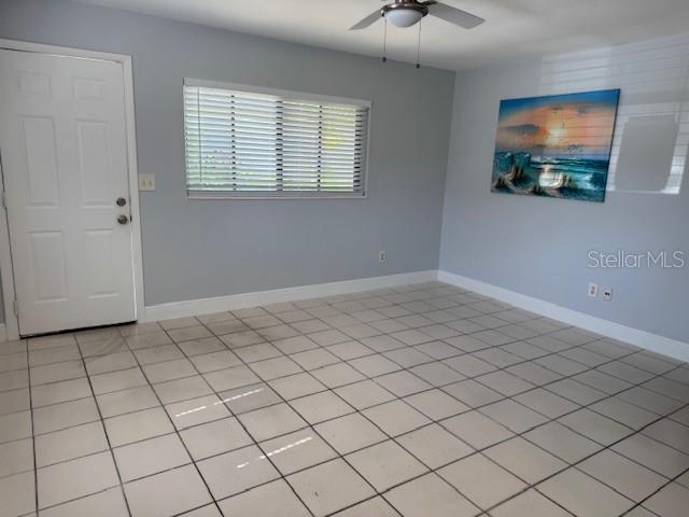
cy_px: 258
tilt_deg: -13.4
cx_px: 344
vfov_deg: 56.8
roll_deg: -3.0
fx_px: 478
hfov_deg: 71.6
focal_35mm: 24
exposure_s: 1/120
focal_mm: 6.76
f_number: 1.78
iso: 64
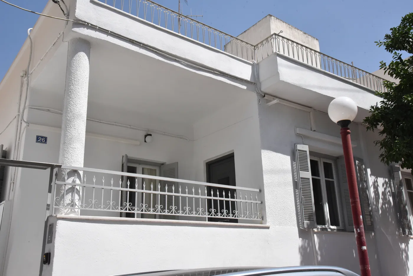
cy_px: 138
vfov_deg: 38.9
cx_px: 206
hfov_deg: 55.8
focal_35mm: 34
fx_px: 390
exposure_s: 1/1000
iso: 2500
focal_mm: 34
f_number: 16
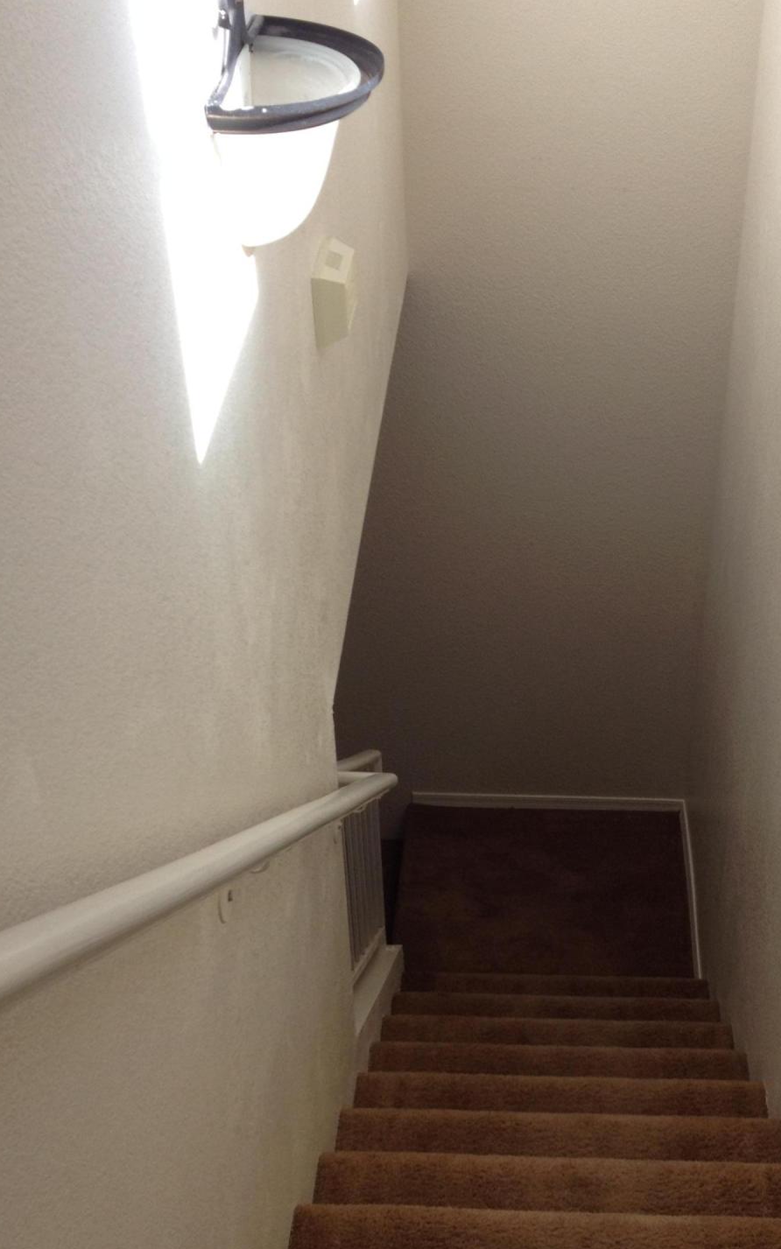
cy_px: 775
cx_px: 506
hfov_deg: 24.8
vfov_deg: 38.6
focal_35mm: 52
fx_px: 1771
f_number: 2.4
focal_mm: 4.28
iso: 50
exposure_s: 1/158
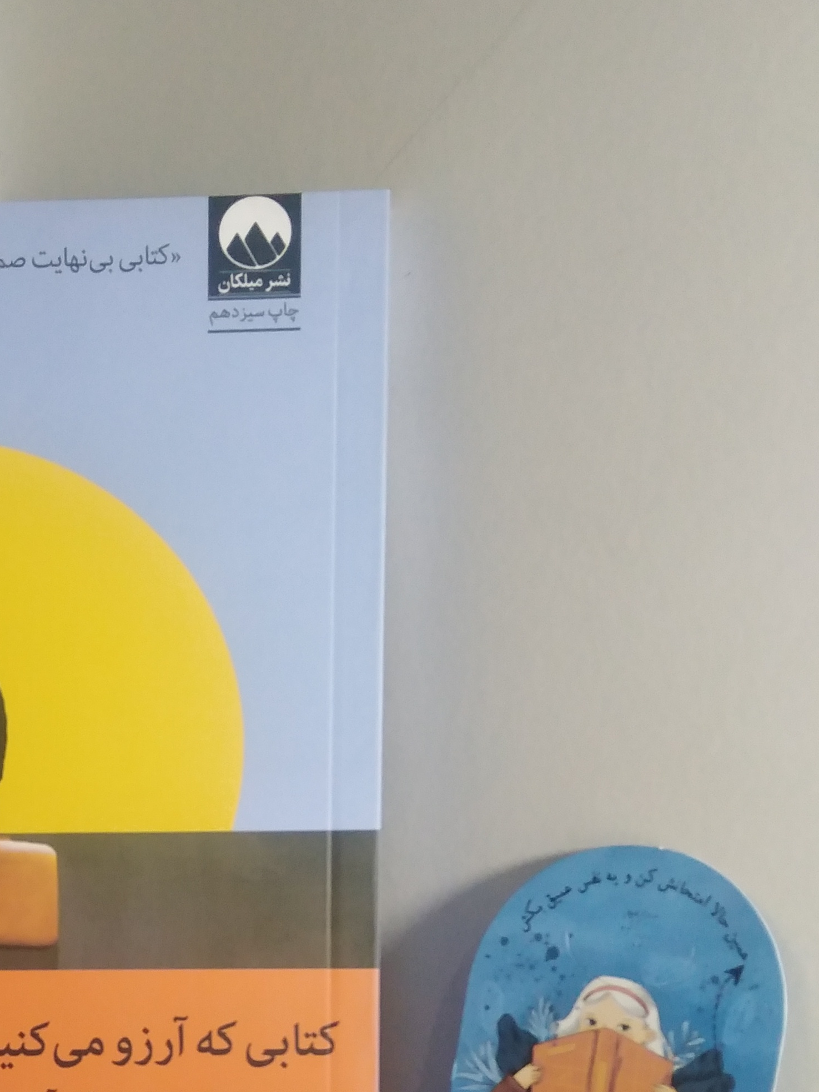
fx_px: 1735
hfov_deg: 25.0
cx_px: -43
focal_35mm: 55
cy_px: 949
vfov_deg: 33.4
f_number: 1.8
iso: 236
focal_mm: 3.59
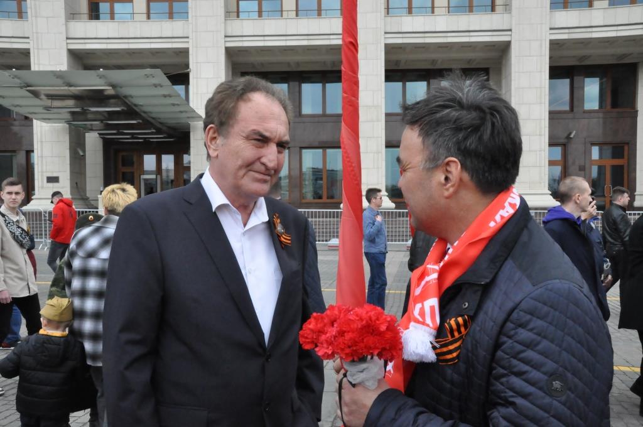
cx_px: 322
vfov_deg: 39.9
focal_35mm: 33
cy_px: 214
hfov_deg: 57.3
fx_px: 589
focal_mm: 22
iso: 3200
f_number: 22
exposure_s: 1/500
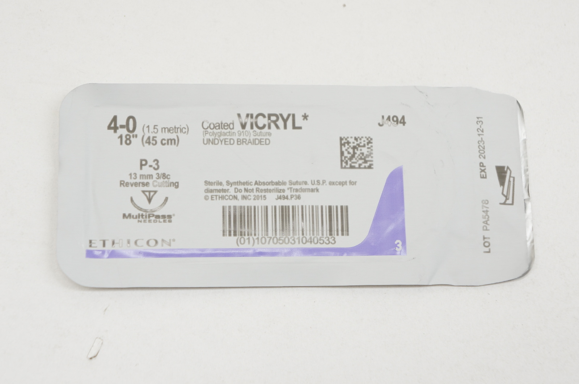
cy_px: 192
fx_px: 1325
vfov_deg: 16.5
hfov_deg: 24.6
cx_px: 290
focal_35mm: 82
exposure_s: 1/80
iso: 400
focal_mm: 55
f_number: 6.3
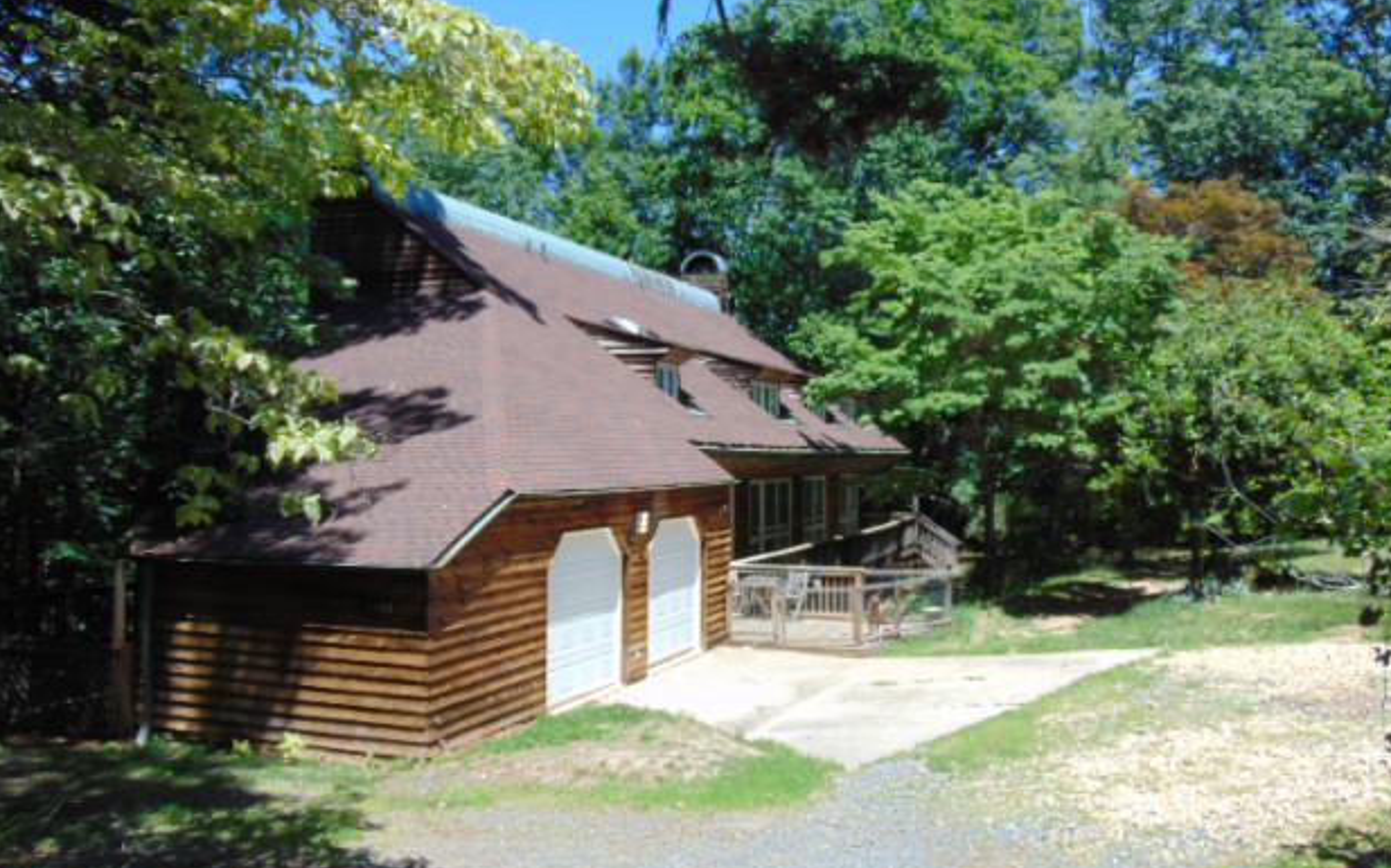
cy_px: 433
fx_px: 1250
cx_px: 681
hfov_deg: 58.2
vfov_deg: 38.3
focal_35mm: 33
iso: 80
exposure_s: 1/640
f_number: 3.1
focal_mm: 5.4
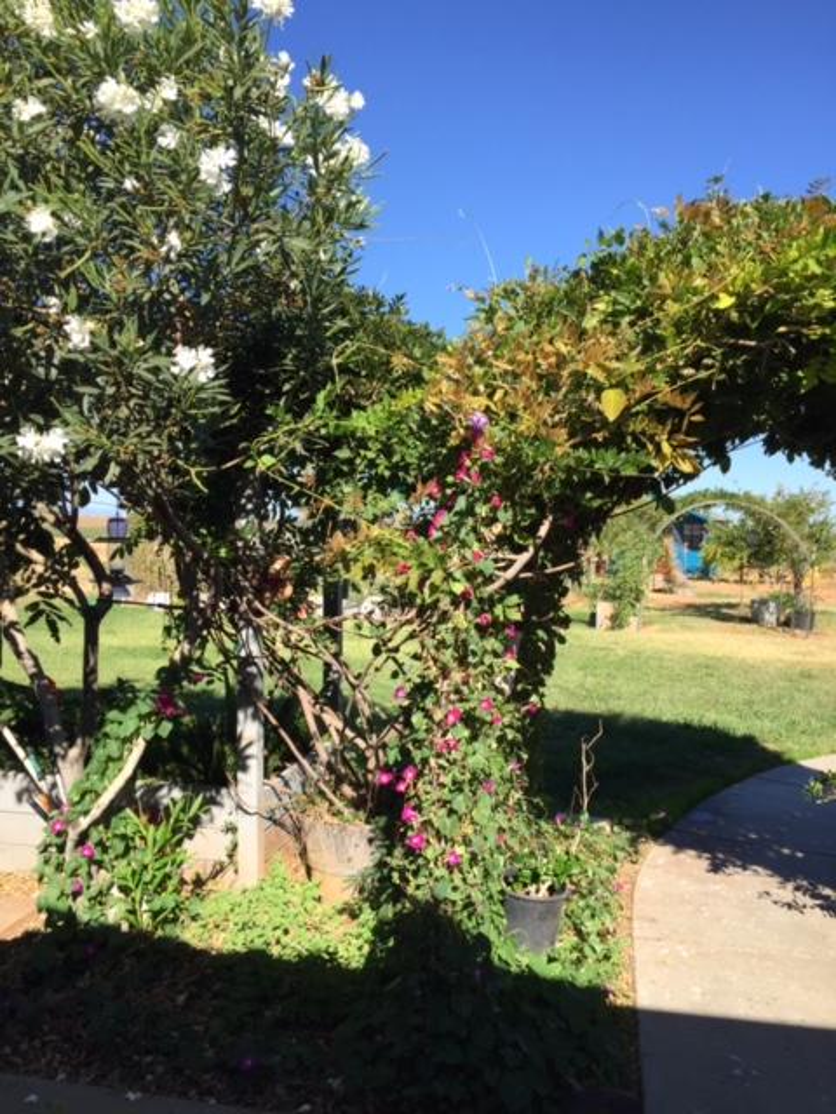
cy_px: 557
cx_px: 418
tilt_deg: -2.1
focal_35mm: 29
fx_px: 934
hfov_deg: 48.2
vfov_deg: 61.7
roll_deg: -1.3
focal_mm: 4.15
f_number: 2.2
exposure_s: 1/1099
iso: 32
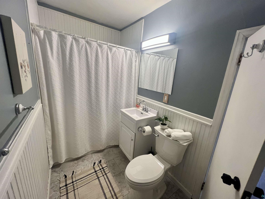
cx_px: 132
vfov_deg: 89.9
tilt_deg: -12.8
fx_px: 100
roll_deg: -4.0
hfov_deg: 106.2
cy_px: 100
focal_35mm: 13
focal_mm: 1.57
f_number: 1.8
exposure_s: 1/120
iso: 200
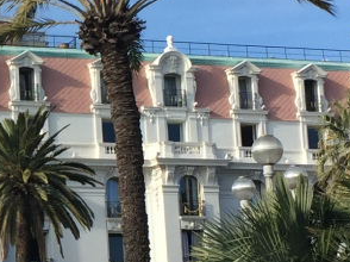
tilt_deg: +9.8
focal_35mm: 158
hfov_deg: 12.1
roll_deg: +1.1
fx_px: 1596
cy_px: 166
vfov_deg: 9.4
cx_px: -130
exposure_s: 1/1464
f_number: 2.2
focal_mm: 4.15
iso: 32
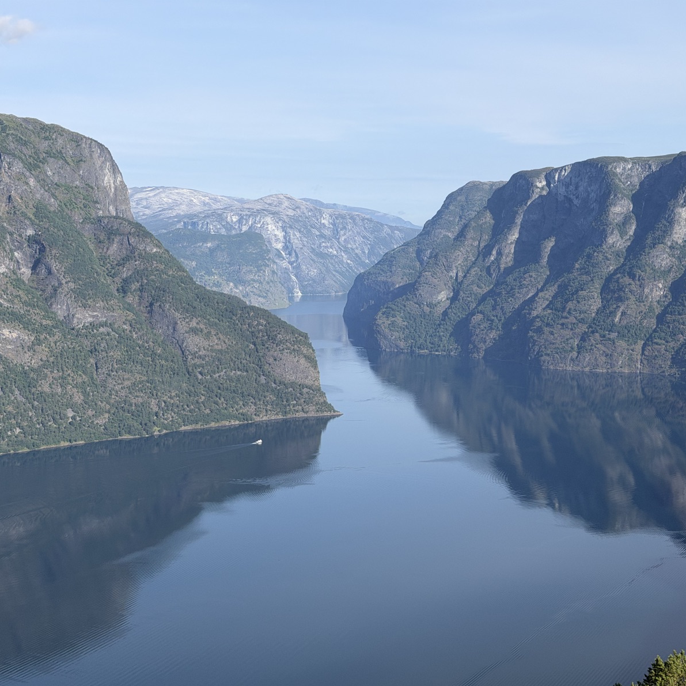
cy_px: 345
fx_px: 1278
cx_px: 368
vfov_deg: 30.0
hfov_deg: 30.0
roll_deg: +1.2
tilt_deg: -5.7
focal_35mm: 57
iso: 64
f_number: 1.78
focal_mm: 6.76
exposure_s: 1/4329
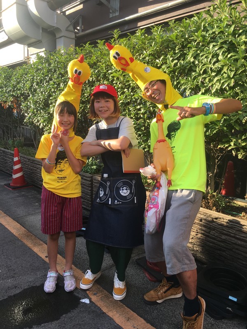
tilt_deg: -8.3
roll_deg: -2.0
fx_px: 276
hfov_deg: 48.2
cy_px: 164
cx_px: 124
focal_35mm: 29
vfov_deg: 61.7
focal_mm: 4.15
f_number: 2.2
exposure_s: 1/377
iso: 25
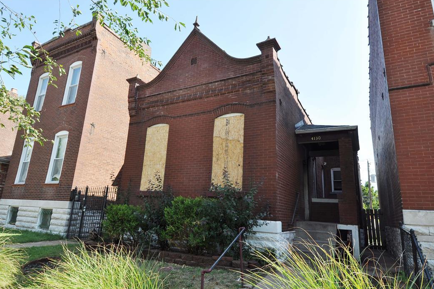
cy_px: 145
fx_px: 265
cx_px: 220
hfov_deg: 78.6
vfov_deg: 57.2
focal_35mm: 22
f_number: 8
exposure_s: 1/250
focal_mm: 14
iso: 200
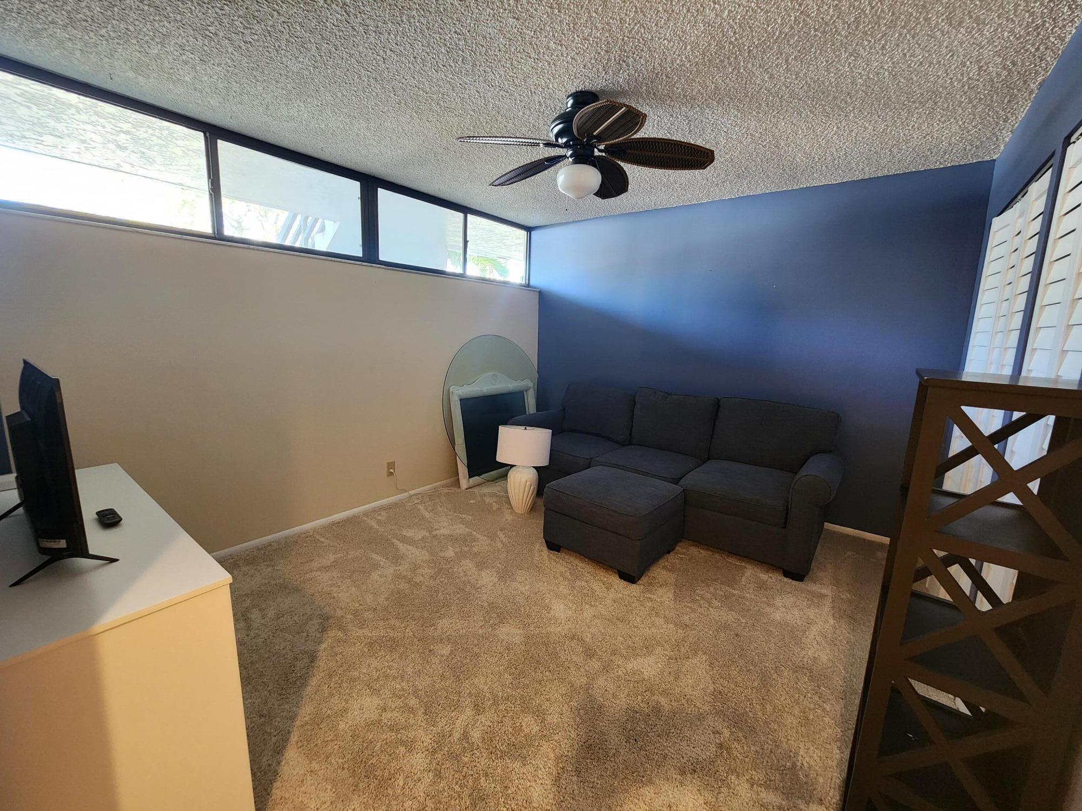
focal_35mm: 13
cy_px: 406
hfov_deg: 106.2
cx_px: 541
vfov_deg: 89.9
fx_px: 406
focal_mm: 2.2
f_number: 2.2
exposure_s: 1/30
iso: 320
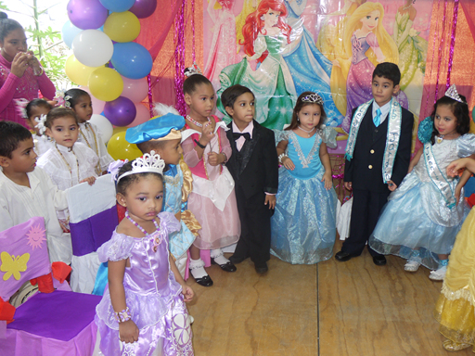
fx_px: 480
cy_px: 186
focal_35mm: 35
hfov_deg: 52.2
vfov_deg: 40.7
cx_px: 292
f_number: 3.5
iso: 160
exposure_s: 1/30
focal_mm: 14
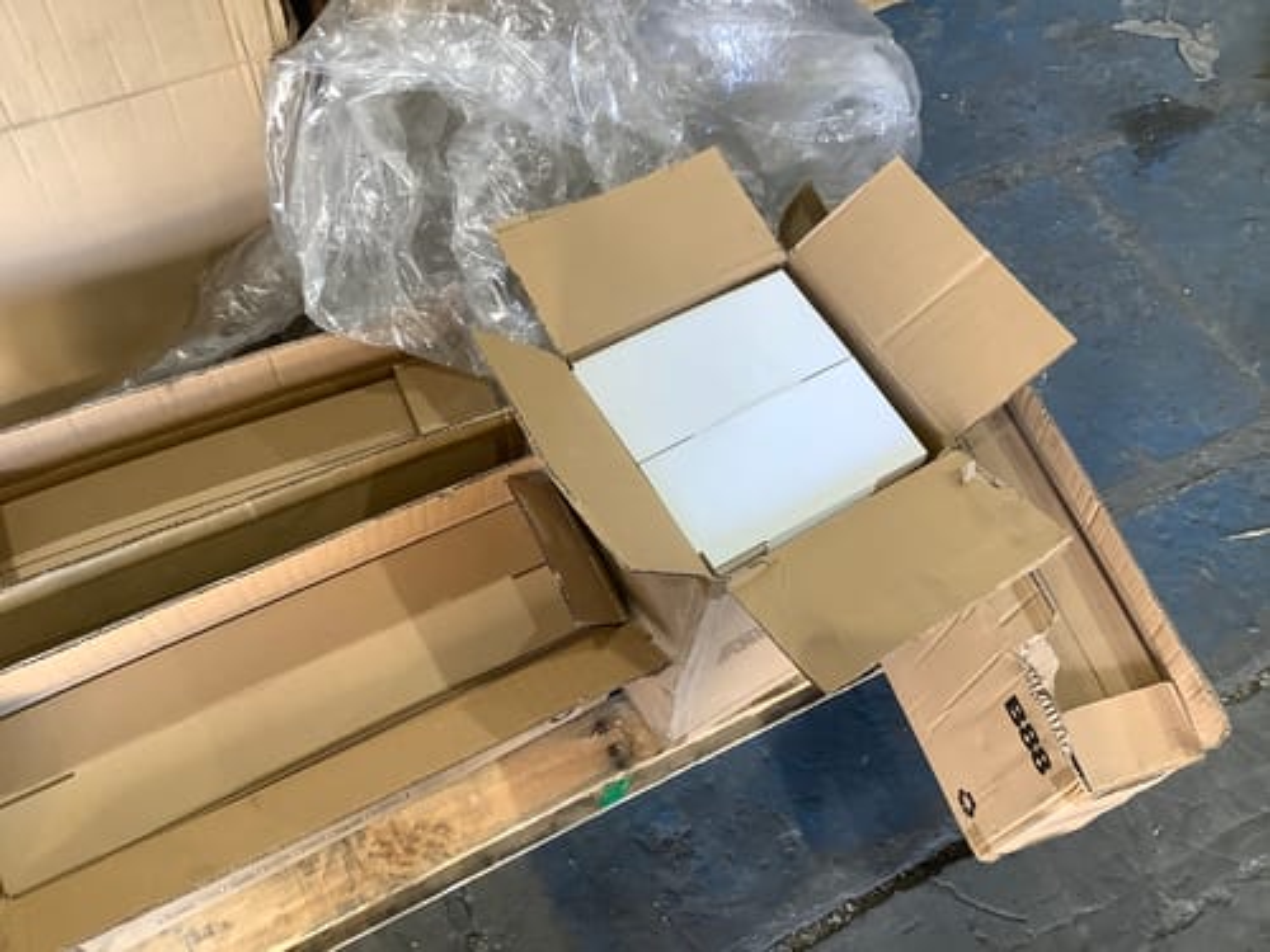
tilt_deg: -59.9
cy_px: 476
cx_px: 635
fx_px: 1137
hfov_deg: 58.4
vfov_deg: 45.4
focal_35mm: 31
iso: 125
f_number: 2.4
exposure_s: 1/50
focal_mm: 3.3
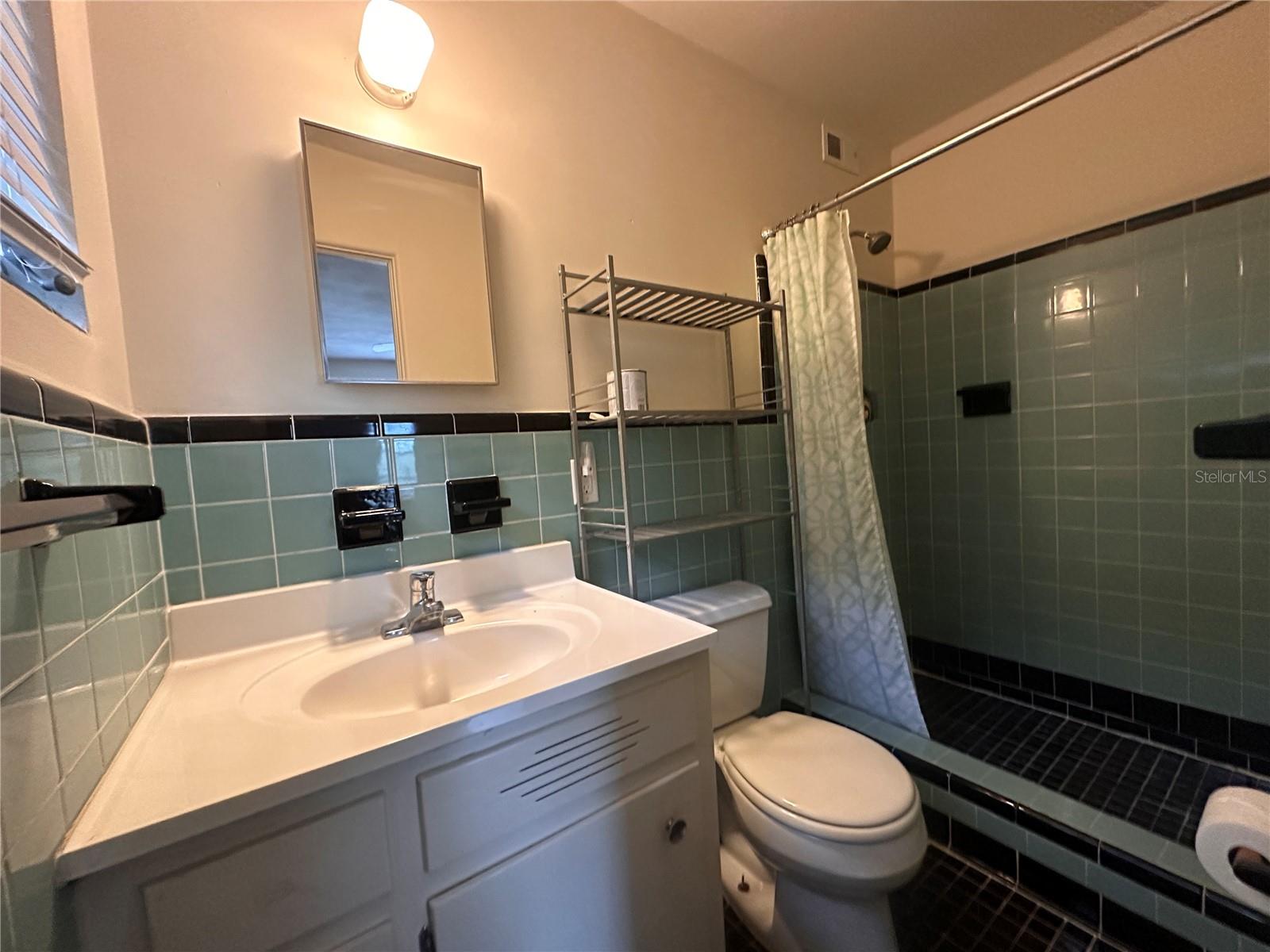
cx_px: 635
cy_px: 476
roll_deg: +3.4
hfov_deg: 102.1
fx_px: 514
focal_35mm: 14
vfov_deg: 85.7
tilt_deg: -5.5
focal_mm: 2.22
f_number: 2.2
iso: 640
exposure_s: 1/60
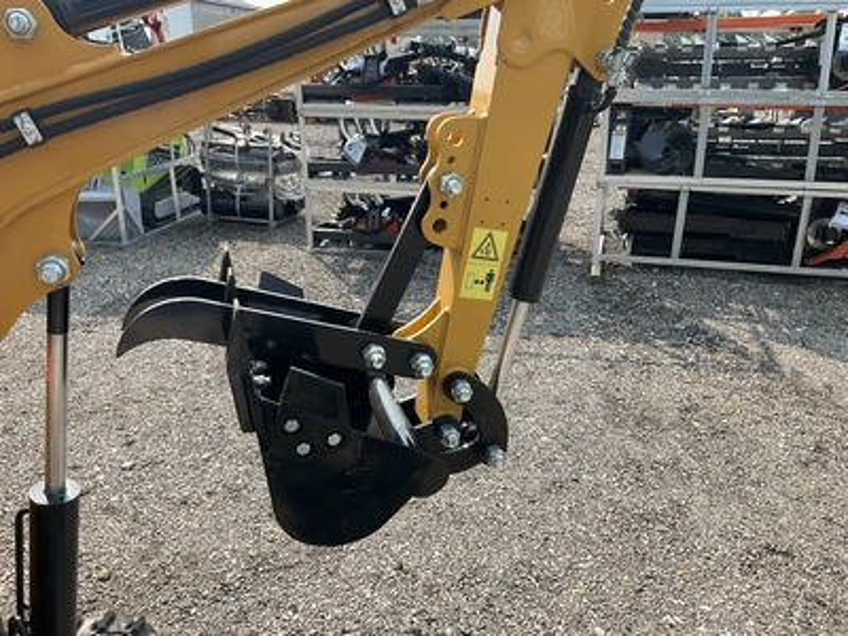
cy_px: 318
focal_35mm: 29
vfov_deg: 48.2
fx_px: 710
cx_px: 424
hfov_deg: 61.7
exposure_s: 1/674
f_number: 1.8
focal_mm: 3
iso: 25
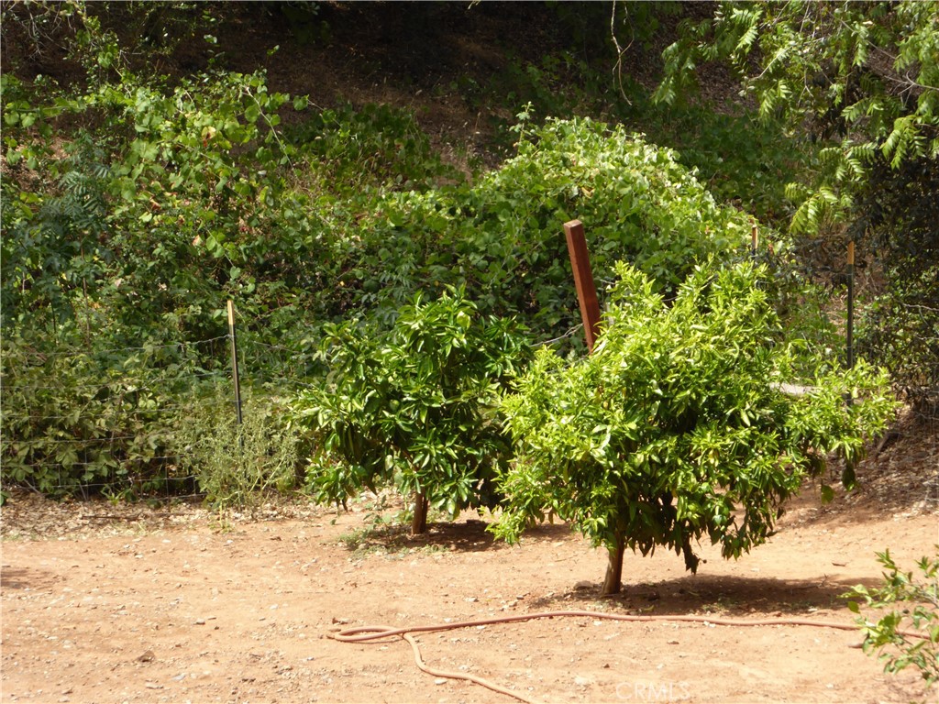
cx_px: 470
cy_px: 352
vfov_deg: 5.8
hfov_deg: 7.7
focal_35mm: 257
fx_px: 6971
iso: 100
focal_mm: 41.4
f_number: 5.6
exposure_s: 1/125
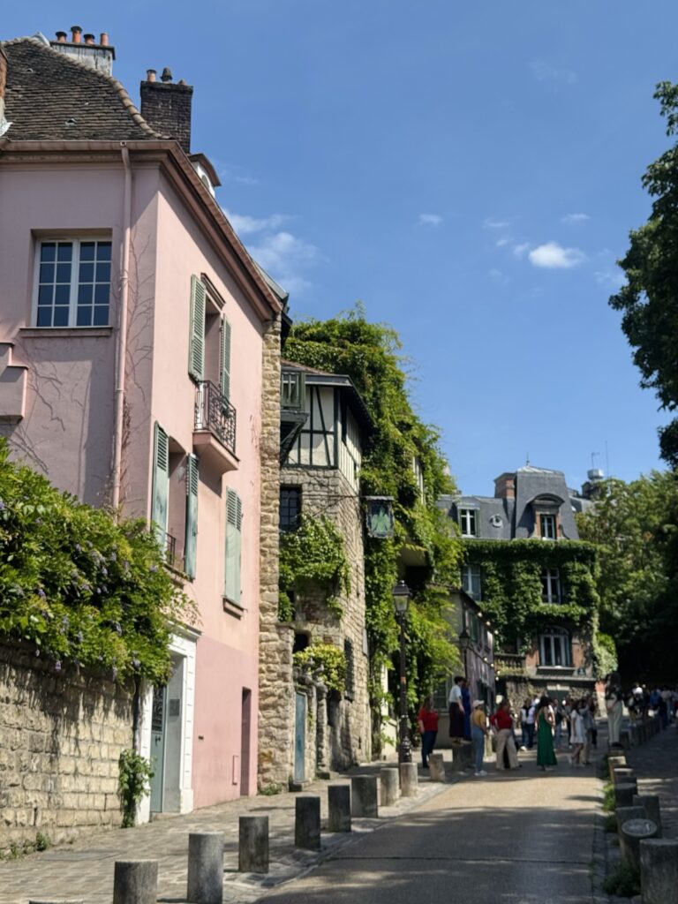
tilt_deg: +16.8
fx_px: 1254
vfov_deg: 39.7
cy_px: 452
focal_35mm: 48
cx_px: 339
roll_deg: +0.1
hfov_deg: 30.3
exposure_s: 1/2331
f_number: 1.78
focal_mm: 6.76
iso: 64
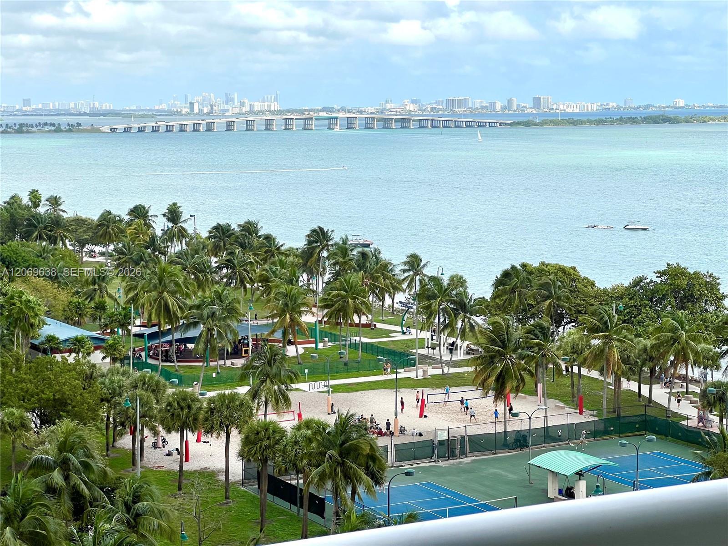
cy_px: 273
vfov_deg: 19.1
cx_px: 364
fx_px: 1619
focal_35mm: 77
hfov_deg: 25.3
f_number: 2.8
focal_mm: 9
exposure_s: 1/737
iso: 32
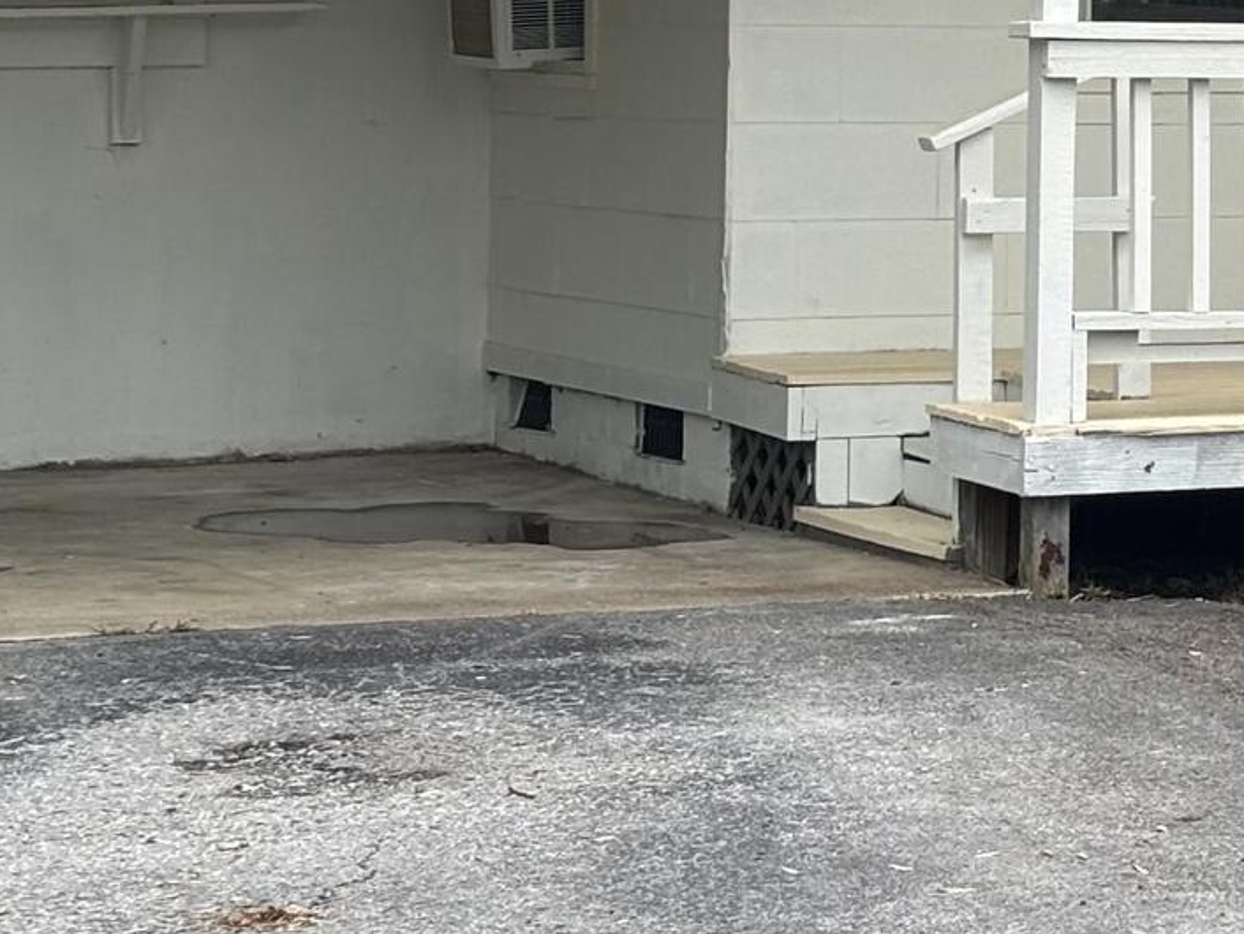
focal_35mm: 157
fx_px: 5644
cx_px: 1590
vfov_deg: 9.4
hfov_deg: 12.2
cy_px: -118
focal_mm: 5.96
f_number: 1.6
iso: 32
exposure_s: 1/763
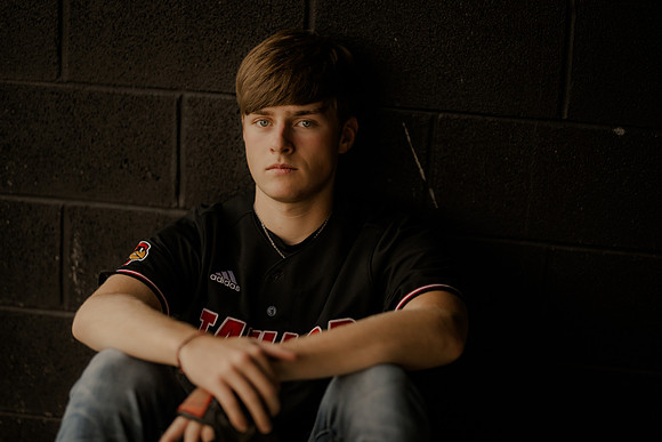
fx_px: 1563
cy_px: 221
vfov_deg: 16.1
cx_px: 331
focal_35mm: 85
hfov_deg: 23.9
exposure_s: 1/1600
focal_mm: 85
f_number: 1.4
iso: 800
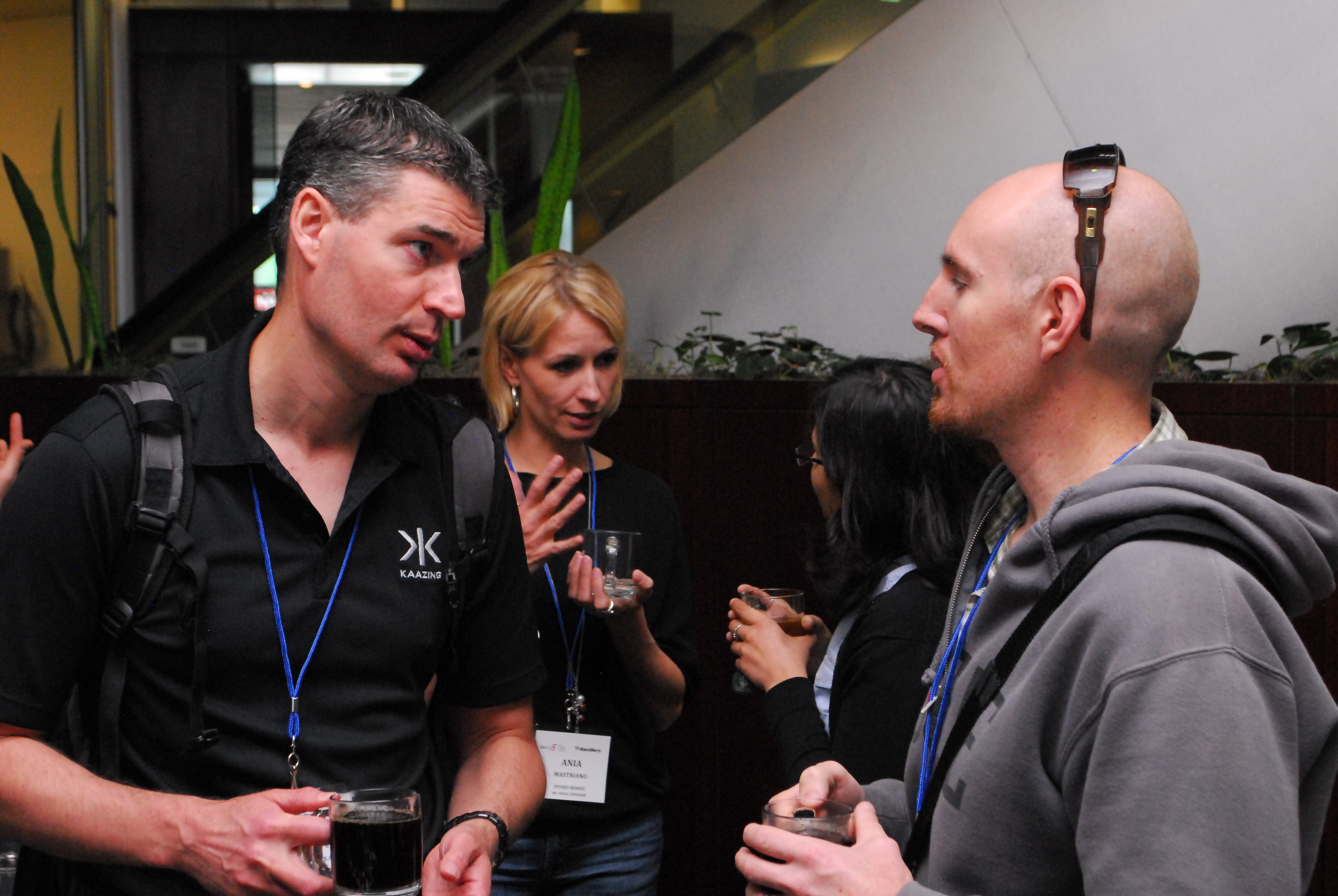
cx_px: 669
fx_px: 2679
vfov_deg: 19.0
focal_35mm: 72
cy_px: 448
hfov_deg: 28.0
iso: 1600
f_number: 7.1
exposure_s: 1/60
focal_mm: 48
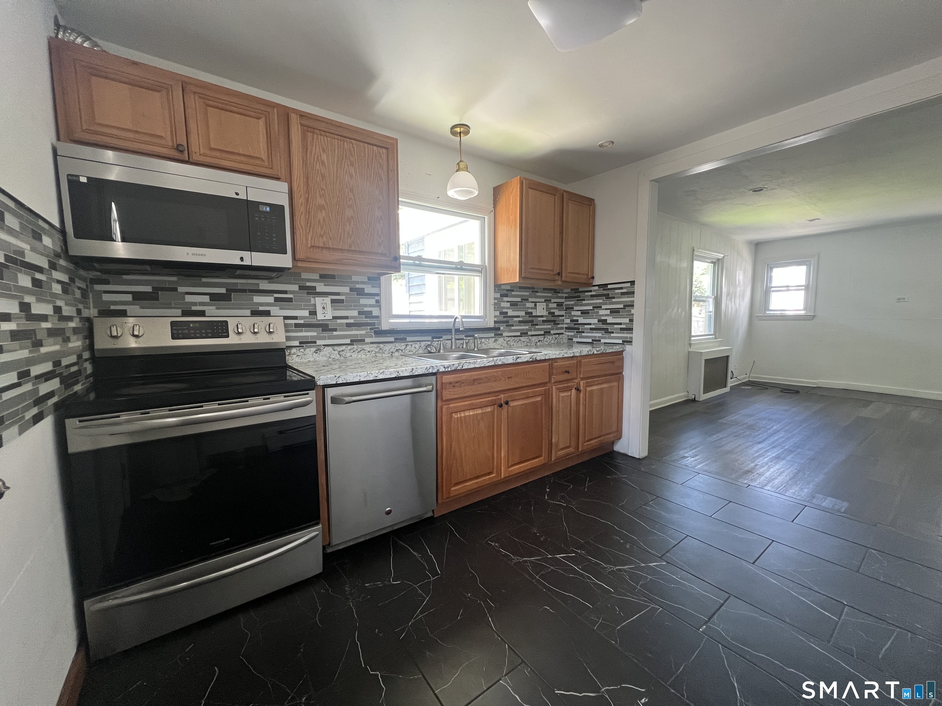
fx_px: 354
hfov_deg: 106.2
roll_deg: +0.7
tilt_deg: -5.8
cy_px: 353
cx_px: 471
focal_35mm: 13
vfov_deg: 89.9
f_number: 1.8
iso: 250
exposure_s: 1/60
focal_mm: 1.57
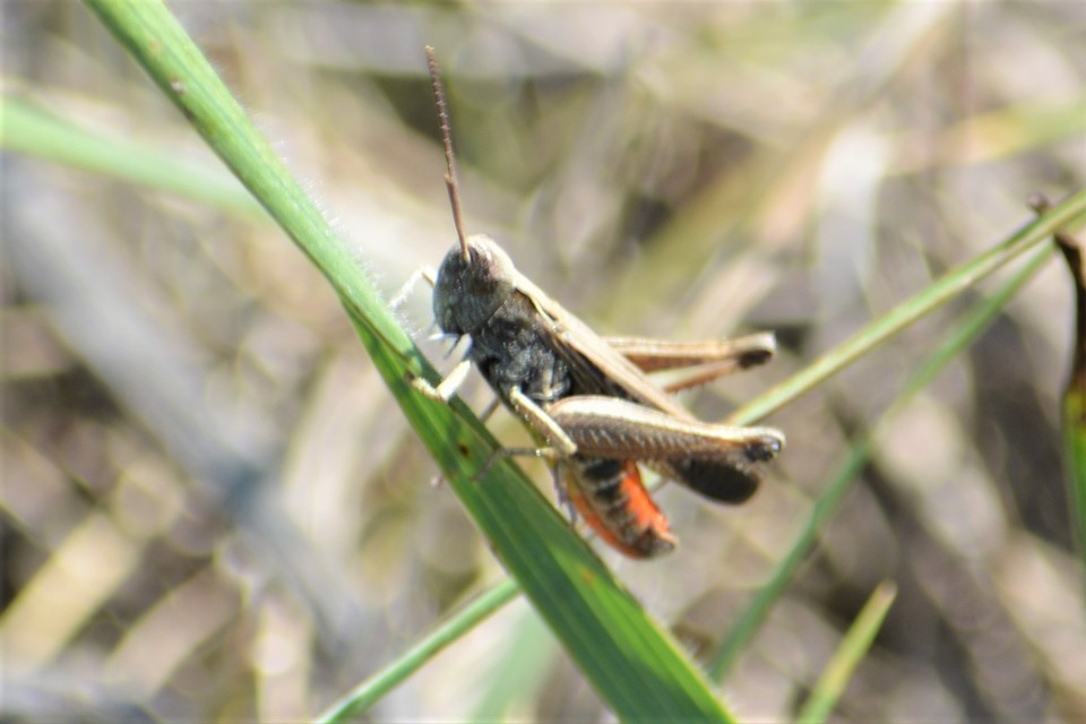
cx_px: 543
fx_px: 13574
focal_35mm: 450
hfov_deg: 4.6
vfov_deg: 3.1
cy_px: 362
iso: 125
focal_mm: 300
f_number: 8
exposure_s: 1/125
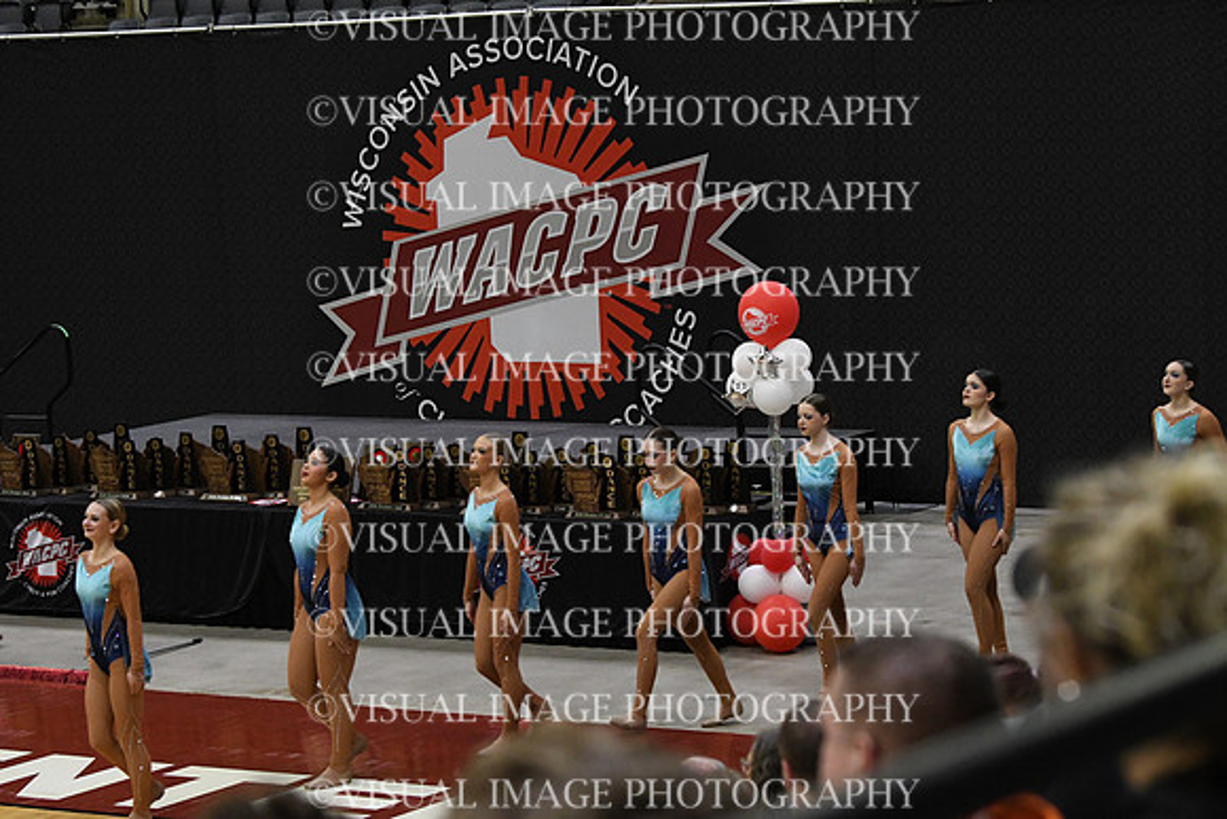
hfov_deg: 18.3
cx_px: 614
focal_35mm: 112
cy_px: 410
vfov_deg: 12.2
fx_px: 3818
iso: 5000
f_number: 4
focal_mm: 75
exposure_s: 1/500
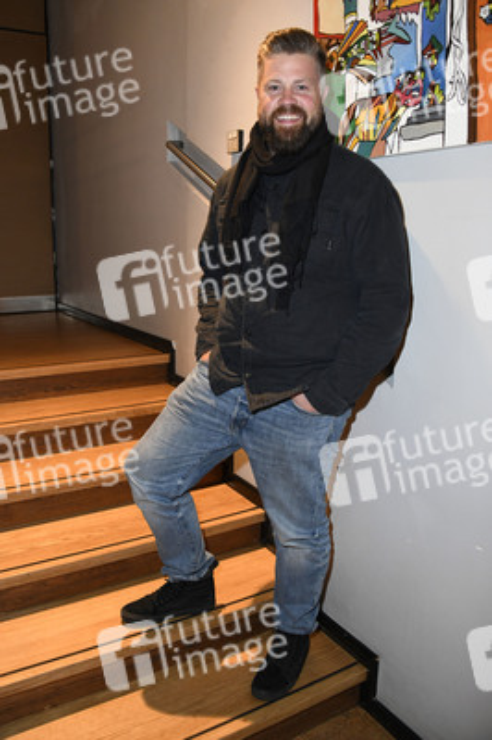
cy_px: 370
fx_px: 575
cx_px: 246
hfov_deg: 46.3
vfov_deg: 65.5
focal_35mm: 28
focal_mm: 28
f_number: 6.3
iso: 3200
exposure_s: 1/60
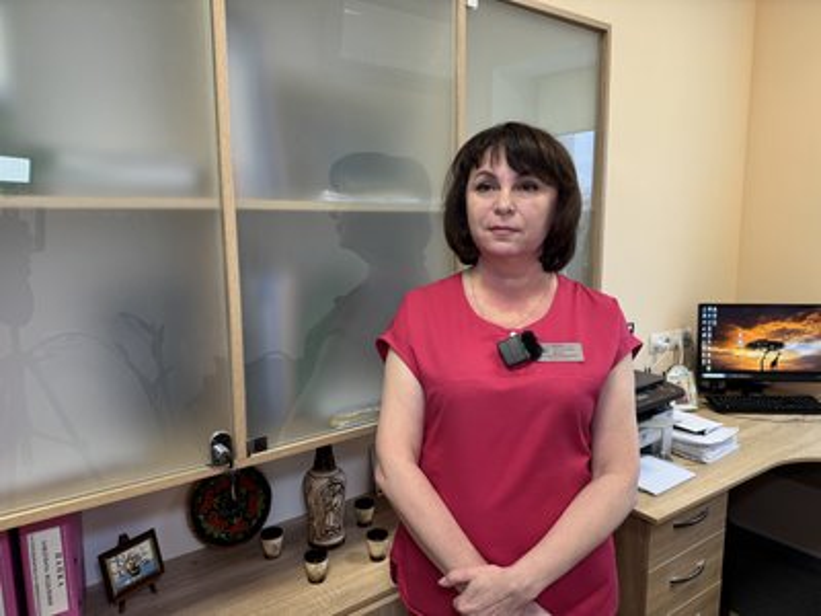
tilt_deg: -8.3
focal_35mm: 24
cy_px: 308
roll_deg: +0.1
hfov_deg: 71.6
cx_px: 410
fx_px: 569
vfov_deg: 56.8
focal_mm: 6.76
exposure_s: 1/50
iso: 125
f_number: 1.78
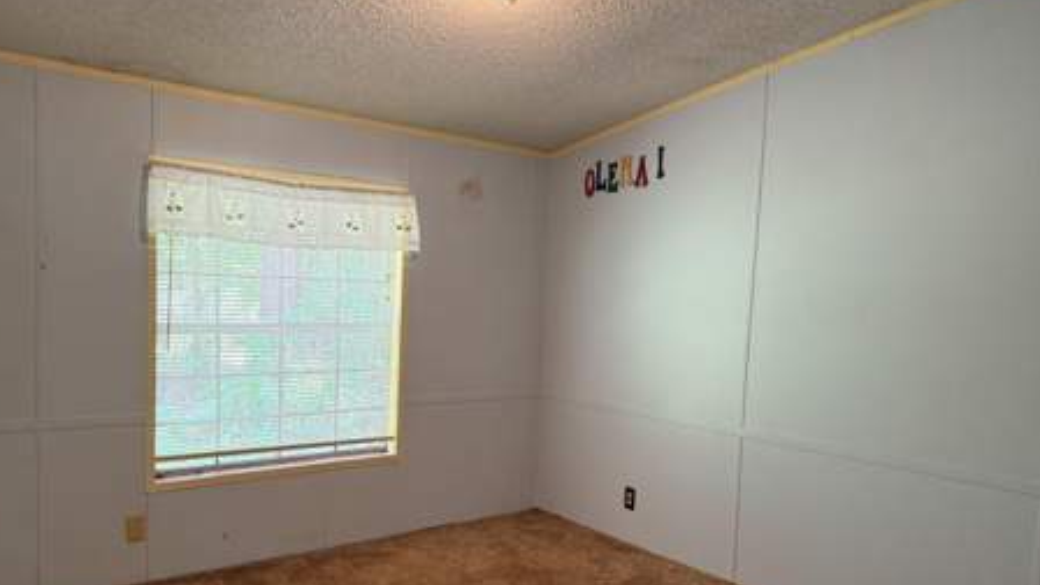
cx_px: 520
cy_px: 352
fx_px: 772
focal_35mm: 28
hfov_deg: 67.9
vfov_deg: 41.3
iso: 160
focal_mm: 6.76
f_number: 1.78
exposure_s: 1/60
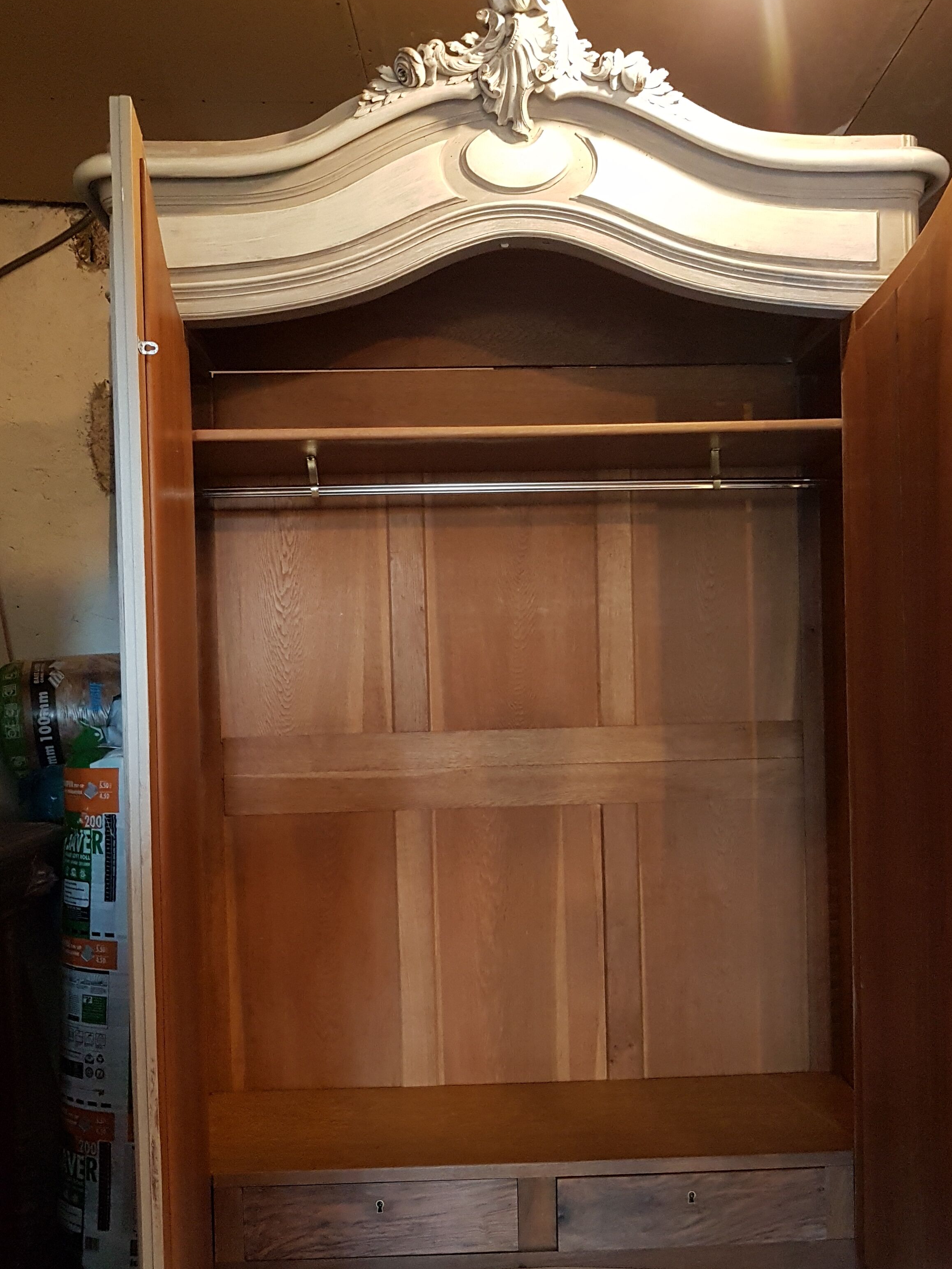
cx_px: 504
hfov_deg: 41.8
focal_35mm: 34
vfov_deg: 53.8
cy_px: 719
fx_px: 1247
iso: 250
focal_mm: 4.2
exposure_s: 1/10
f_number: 1.7
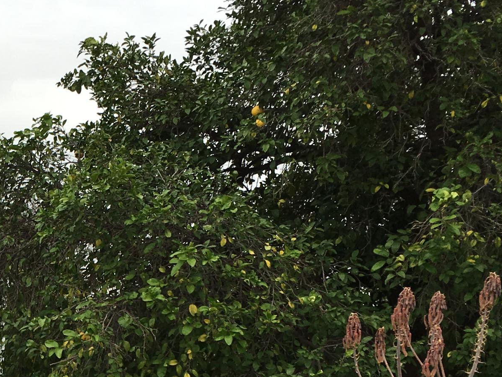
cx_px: -44
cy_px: 378
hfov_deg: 24.9
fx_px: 1059
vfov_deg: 19.6
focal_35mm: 73
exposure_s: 1/297
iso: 25
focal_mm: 4.15
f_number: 2.2
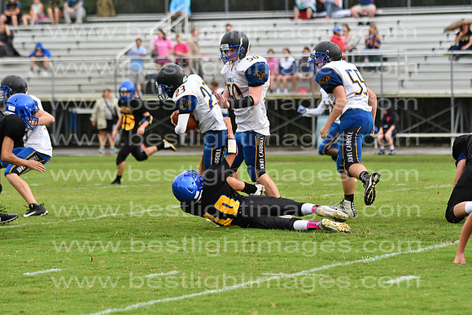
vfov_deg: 6.5
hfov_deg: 9.8
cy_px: 158
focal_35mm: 210
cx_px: 236
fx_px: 2754
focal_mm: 140
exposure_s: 1/3200
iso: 800
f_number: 3.5
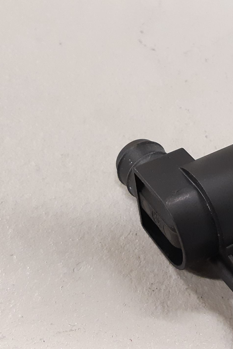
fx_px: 379
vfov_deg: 49.5
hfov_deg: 32.1
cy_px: 185
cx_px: 220
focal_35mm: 39
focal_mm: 3.93
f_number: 1.7
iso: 250
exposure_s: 1/50
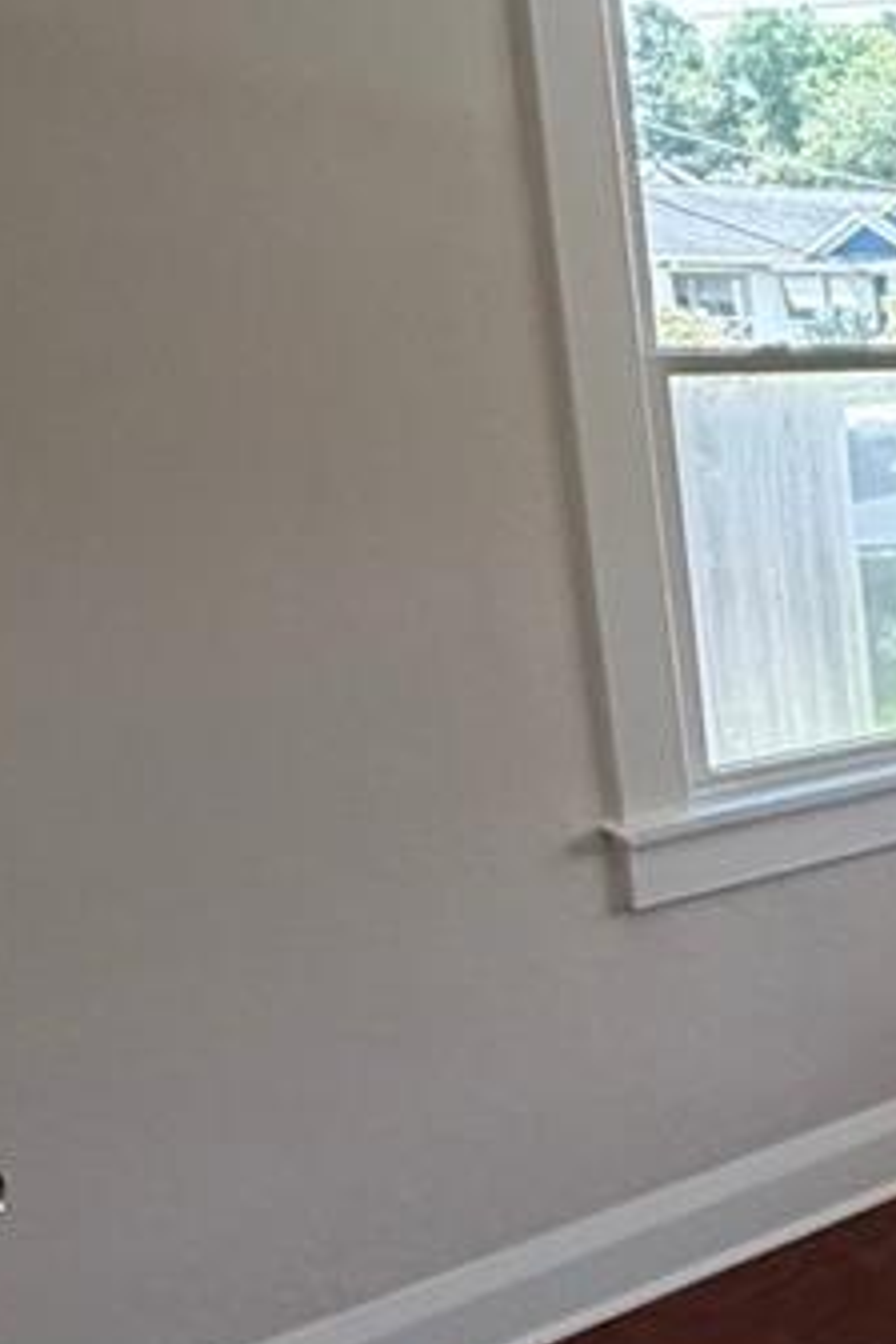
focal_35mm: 52
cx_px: 1752
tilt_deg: -12.3
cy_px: 728
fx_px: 1941
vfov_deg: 38.2
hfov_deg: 18.3
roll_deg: -0.7
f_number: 2.2
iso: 320
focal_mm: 2.22
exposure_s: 1/120
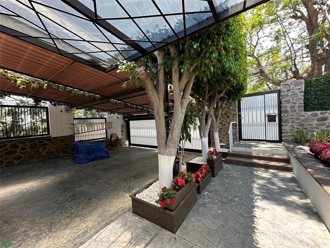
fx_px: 133
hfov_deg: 102.1
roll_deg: +2.2
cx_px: 165
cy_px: 124
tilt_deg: +0.3
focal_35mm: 14
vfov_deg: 85.7
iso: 40
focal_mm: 2.22
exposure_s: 1/117
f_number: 2.2
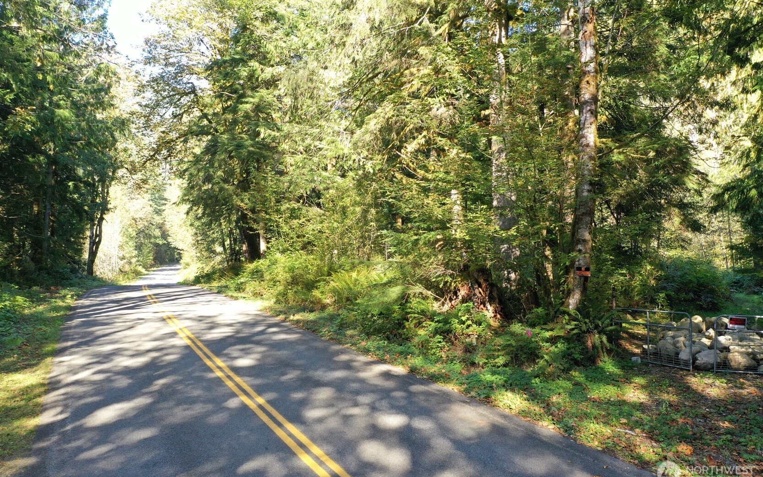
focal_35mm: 29
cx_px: 381
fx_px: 603
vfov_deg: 43.2
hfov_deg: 64.6
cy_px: 232
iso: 100
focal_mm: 10.26
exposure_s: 1/60
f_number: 4
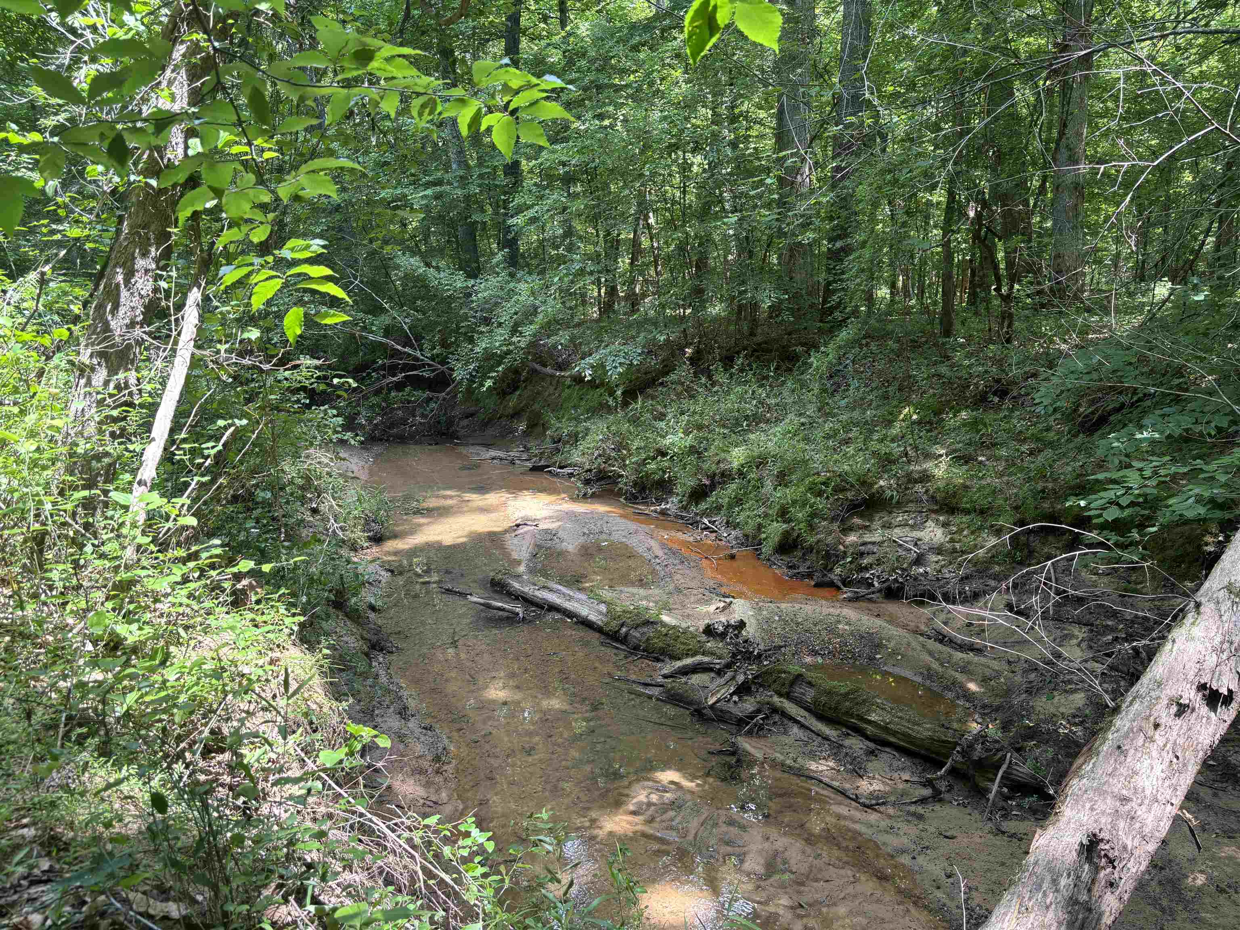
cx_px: 620
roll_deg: +2.1
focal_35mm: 26
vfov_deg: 53.1
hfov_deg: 67.3
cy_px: 465
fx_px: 931
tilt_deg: -10.3
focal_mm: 5.96
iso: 50
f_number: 1.6
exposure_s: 1/121
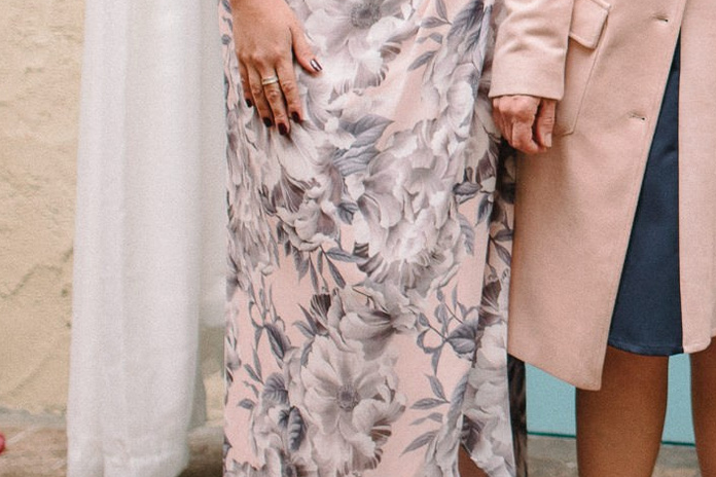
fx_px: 2784
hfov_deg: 13.8
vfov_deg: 9.7
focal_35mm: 140
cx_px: 1046
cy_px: -25
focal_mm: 35
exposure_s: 1/320
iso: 200
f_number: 1.8
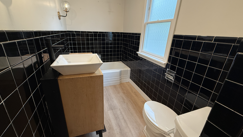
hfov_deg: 99.4
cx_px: 118
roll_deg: -1.8
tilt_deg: -19.9
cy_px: 70
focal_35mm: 16
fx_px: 103
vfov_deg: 67.1
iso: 200
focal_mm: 2.22
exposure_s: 1/60
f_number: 2.2
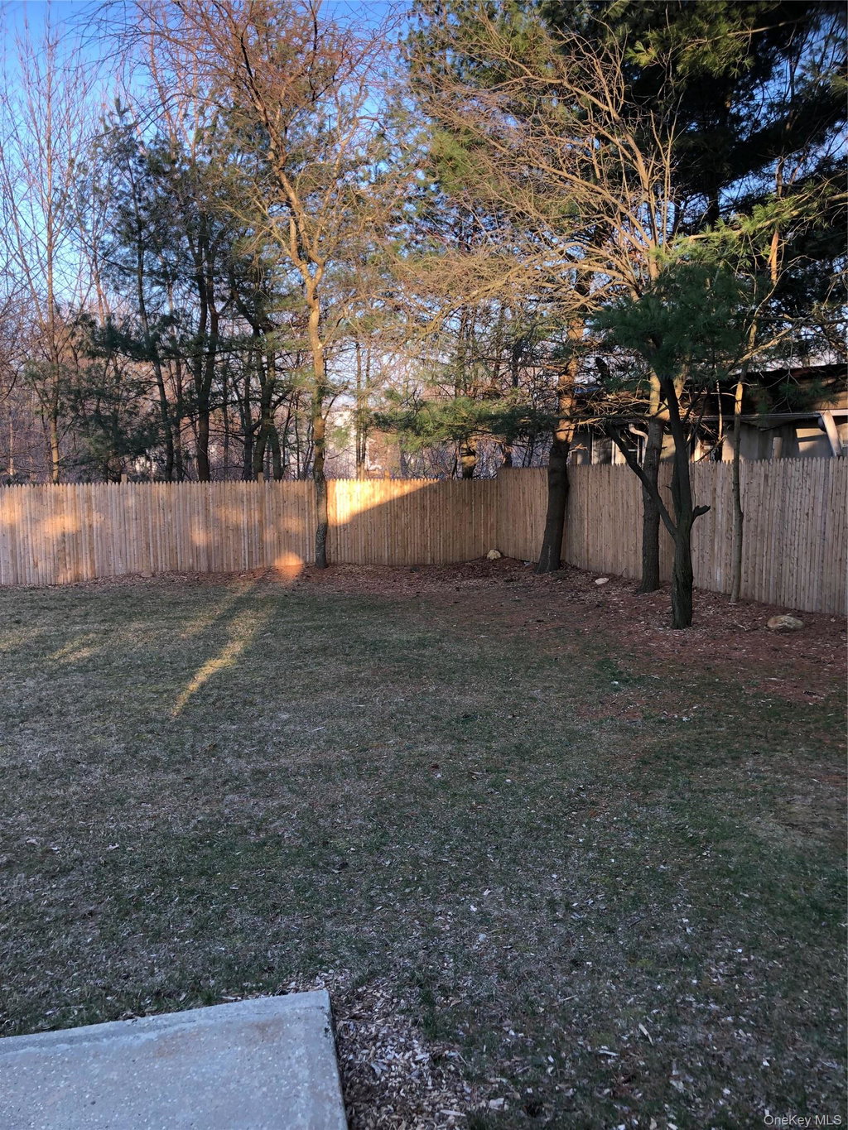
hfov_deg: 49.8
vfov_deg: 63.4
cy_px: 565
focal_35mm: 28
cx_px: 424
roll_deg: +0.3
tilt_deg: -5.6
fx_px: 914
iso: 32
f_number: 1.8
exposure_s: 1/120
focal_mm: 3.99
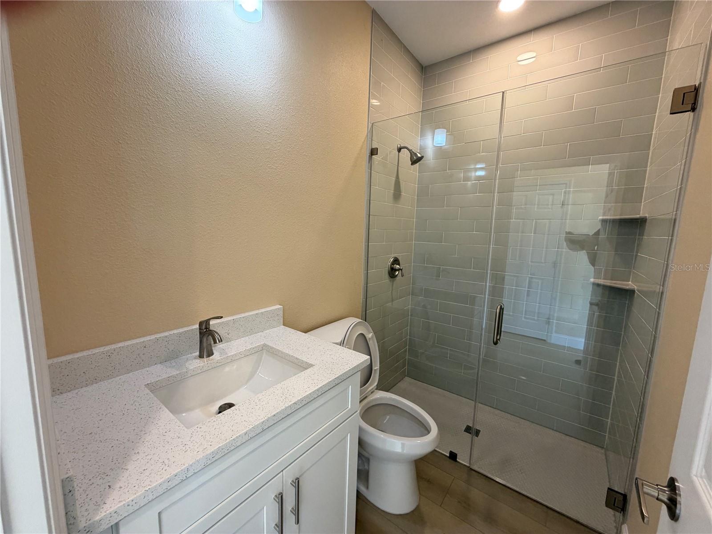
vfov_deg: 85.7
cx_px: 356
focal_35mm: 14
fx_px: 288
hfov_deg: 102.1
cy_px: 267
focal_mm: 2.22
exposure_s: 1/120
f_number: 2.2
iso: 250
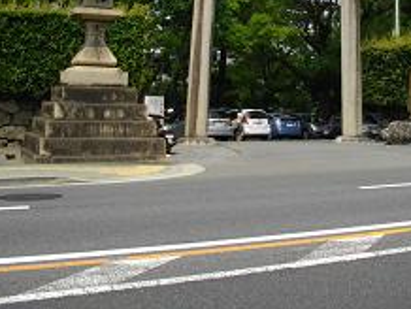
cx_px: 316
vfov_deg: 25.1
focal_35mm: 57
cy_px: 43
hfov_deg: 33.0
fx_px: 678
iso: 100
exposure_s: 1/320
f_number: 5.5
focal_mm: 5.7
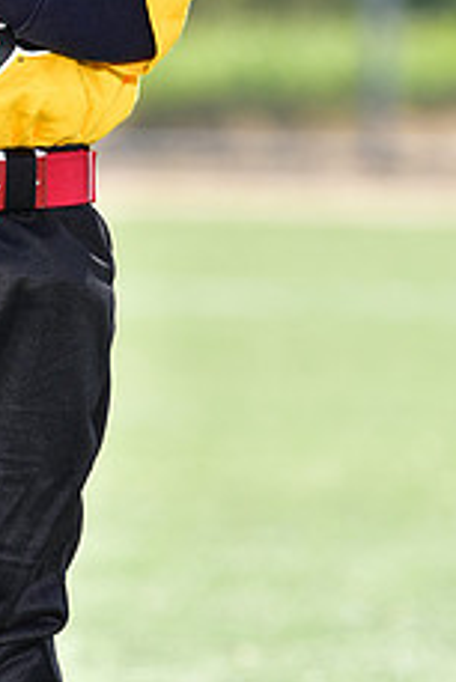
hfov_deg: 2.7
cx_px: -61
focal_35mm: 506
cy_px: -146
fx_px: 9599
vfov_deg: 4.1
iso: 80
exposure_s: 1/200
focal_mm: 200
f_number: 5
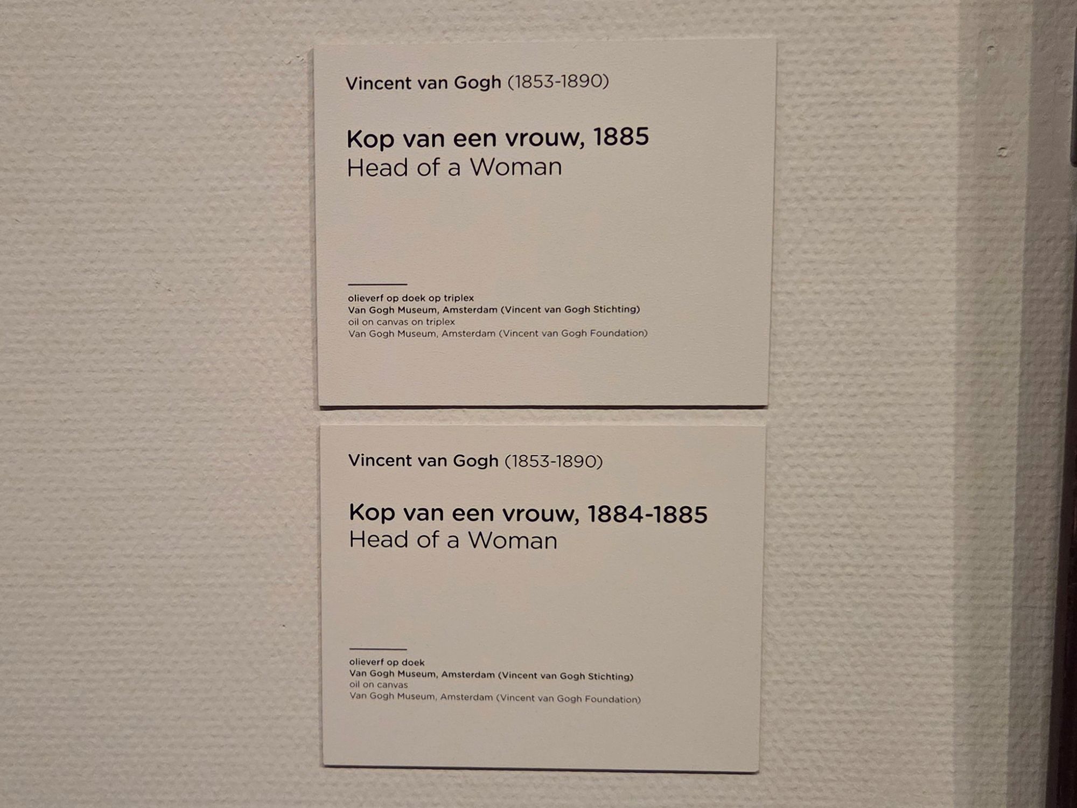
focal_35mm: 23
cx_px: 538
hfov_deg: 73.9
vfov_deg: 58.9
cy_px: 404
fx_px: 716
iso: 1600
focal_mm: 5.4
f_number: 1.8
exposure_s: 1/120
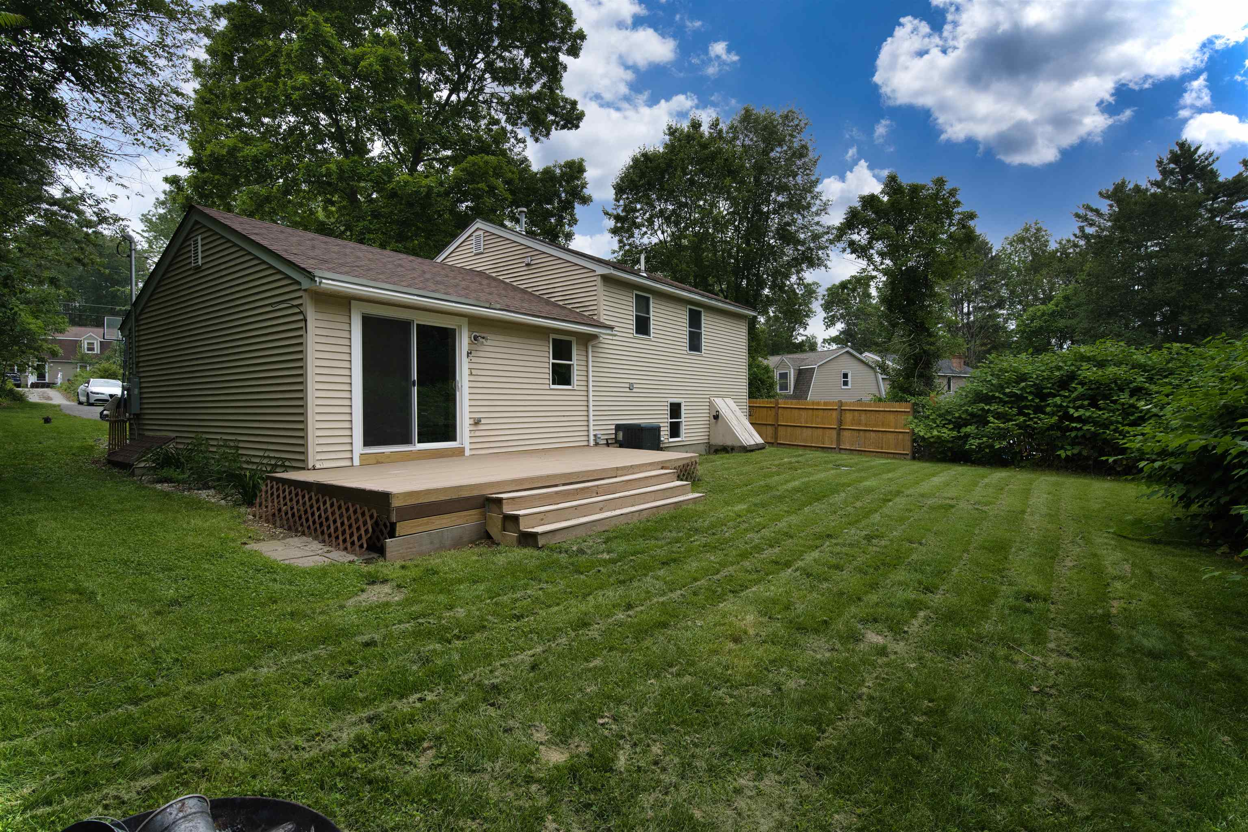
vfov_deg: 70.4
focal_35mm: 17
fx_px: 589
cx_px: 624
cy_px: 416
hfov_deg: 93.3
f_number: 8
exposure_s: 1/250
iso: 320
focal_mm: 17
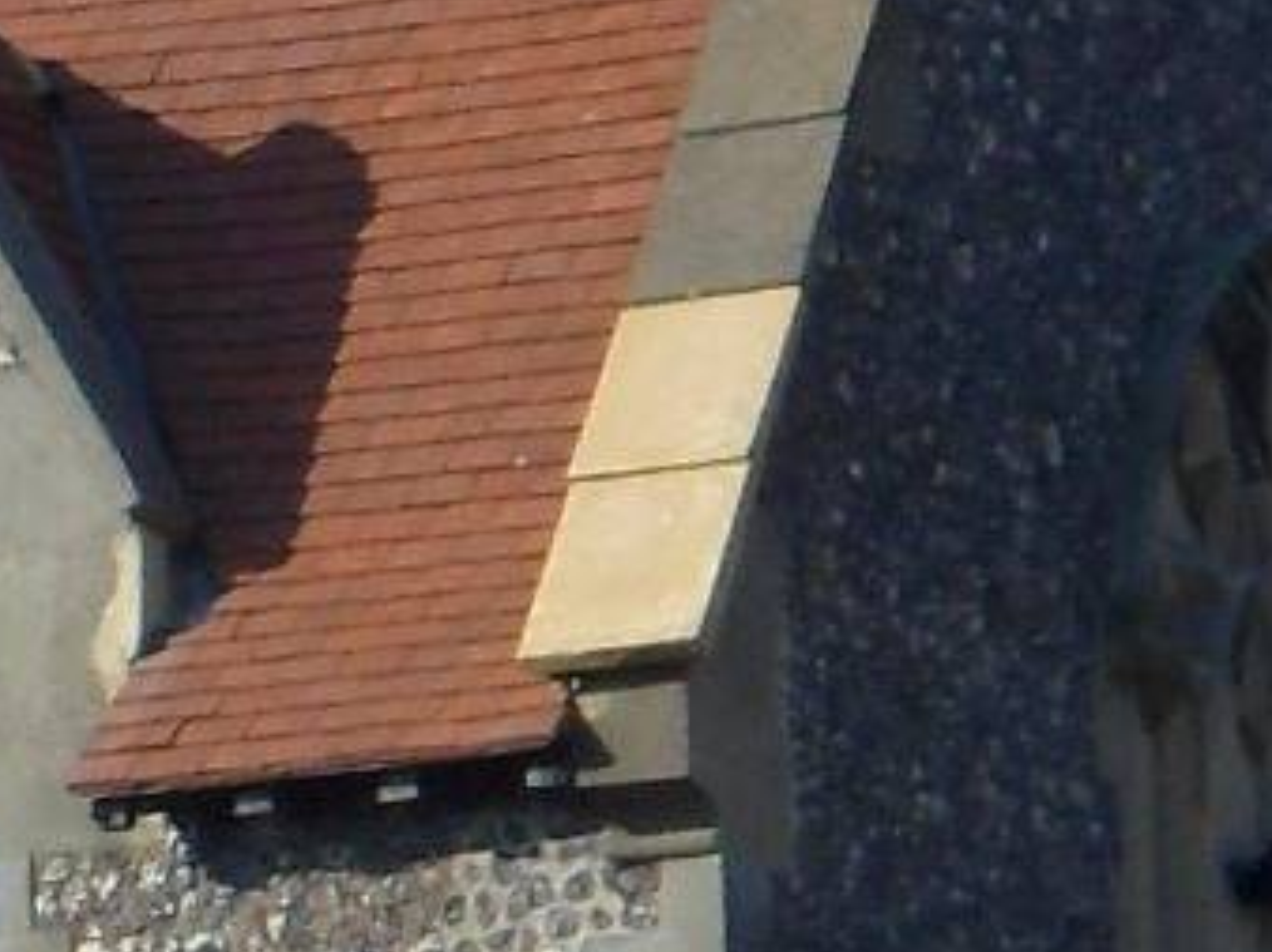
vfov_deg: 3.1
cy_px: 941
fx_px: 17736
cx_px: -1961
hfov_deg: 4.0
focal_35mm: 483
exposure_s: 1/500
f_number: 4.7
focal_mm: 10.6
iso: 80
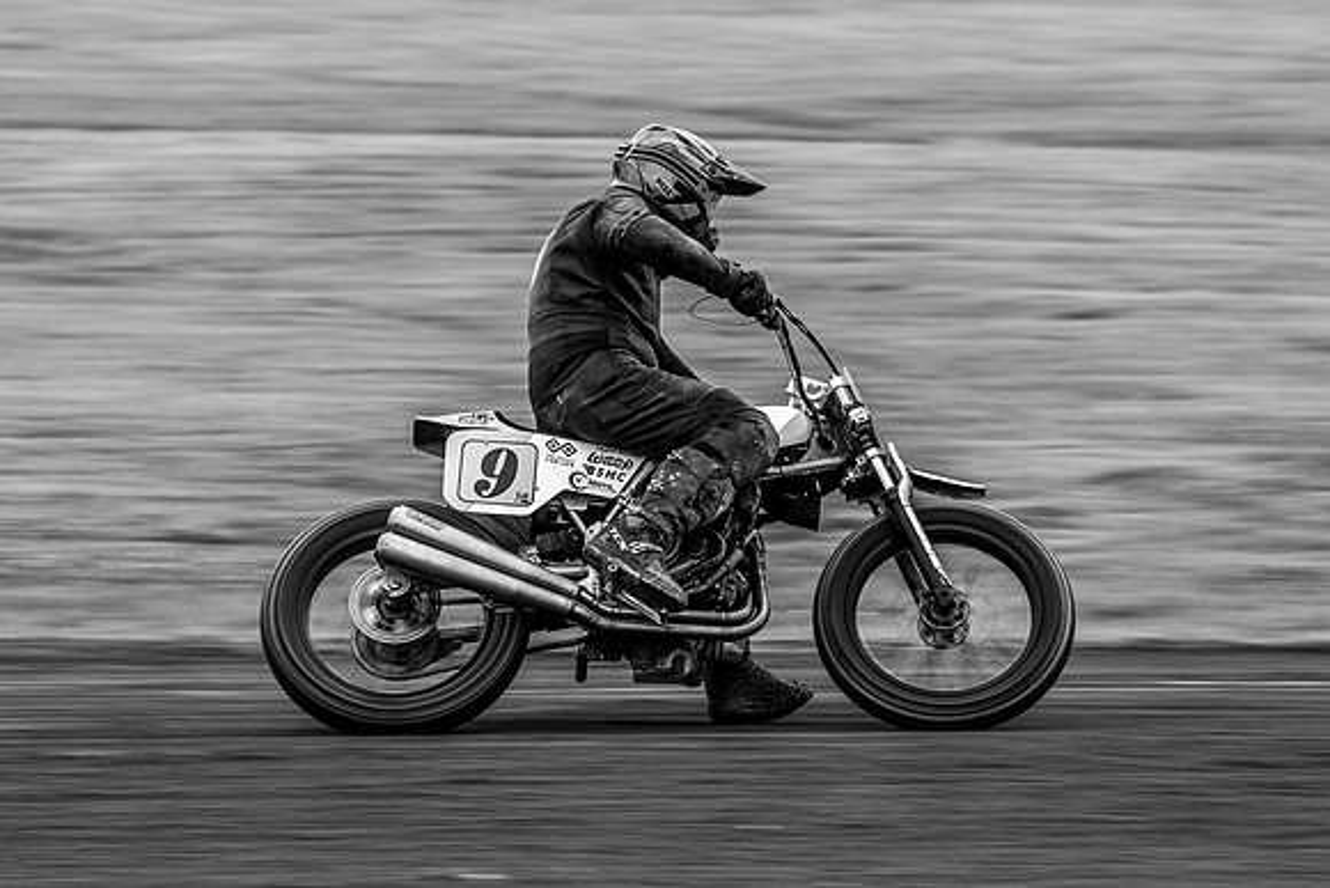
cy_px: 454
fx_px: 10970
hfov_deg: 6.9
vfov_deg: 4.6
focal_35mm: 297
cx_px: 694
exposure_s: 1/125
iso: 125
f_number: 7.1
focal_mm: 200
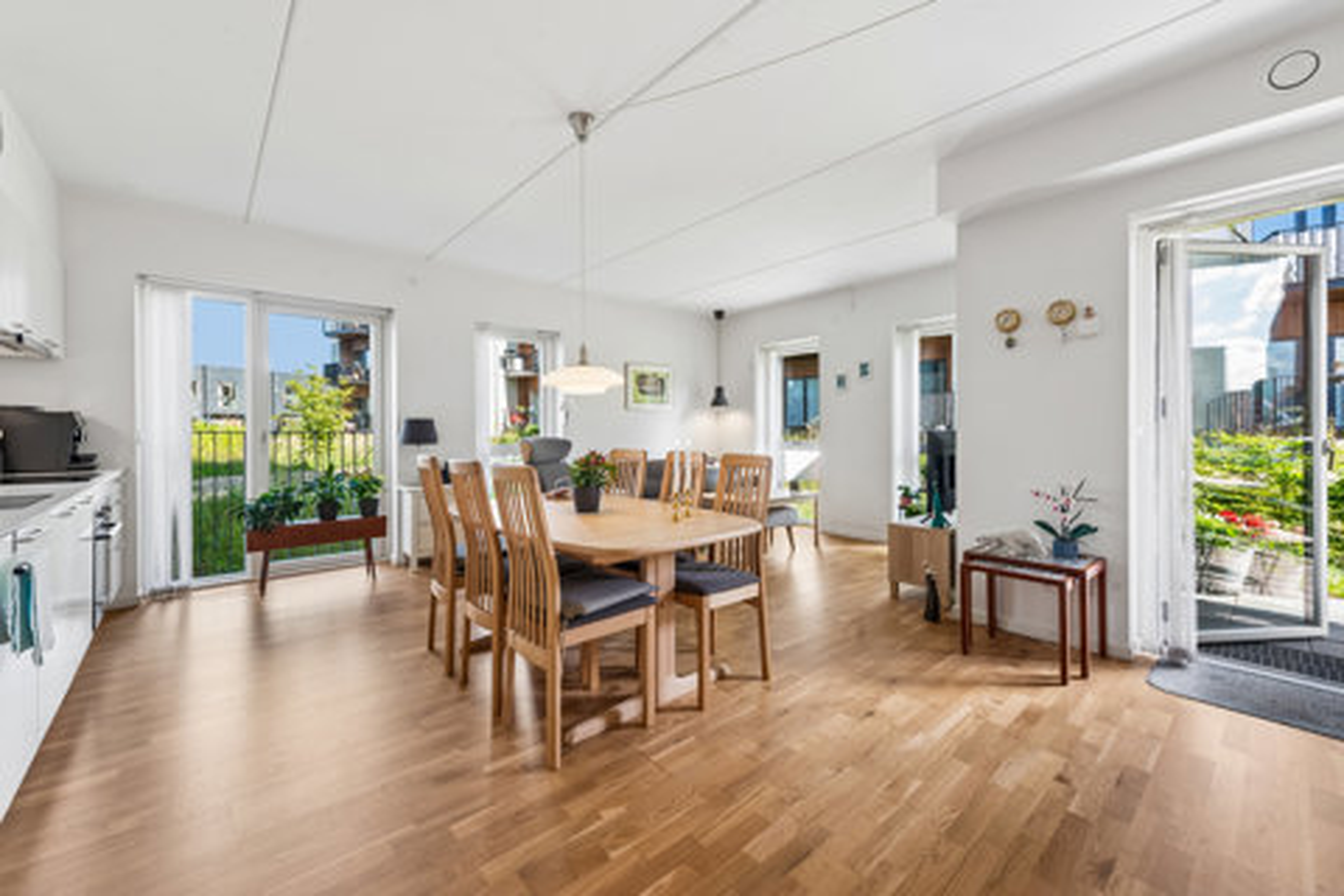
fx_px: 523
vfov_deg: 81.2
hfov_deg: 104.3
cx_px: 672
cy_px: 448
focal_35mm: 14
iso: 250
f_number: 10
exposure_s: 1/20
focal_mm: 14
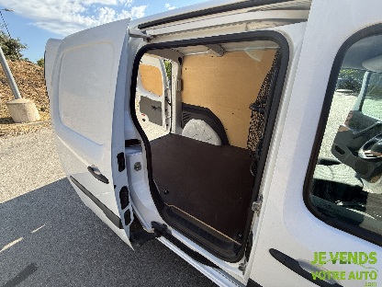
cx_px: 191
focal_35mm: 14
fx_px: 154
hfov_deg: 102.1
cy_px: 144
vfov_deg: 85.7
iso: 50
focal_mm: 2.22
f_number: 2.2
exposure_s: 1/482
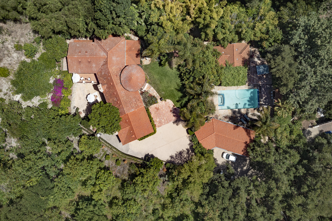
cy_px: 110
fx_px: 258
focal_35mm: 28
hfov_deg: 65.5
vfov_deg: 46.4
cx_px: 166
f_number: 7.1
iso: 100
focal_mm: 10.26
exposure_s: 1/100
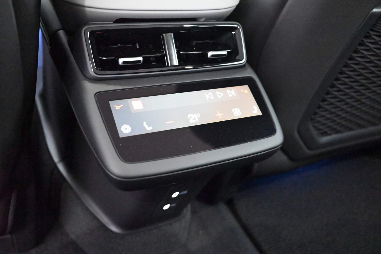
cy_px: 127
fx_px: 360
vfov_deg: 38.9
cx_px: 190
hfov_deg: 55.8
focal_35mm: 34
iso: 25600
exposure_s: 1/25
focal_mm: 34
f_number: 5
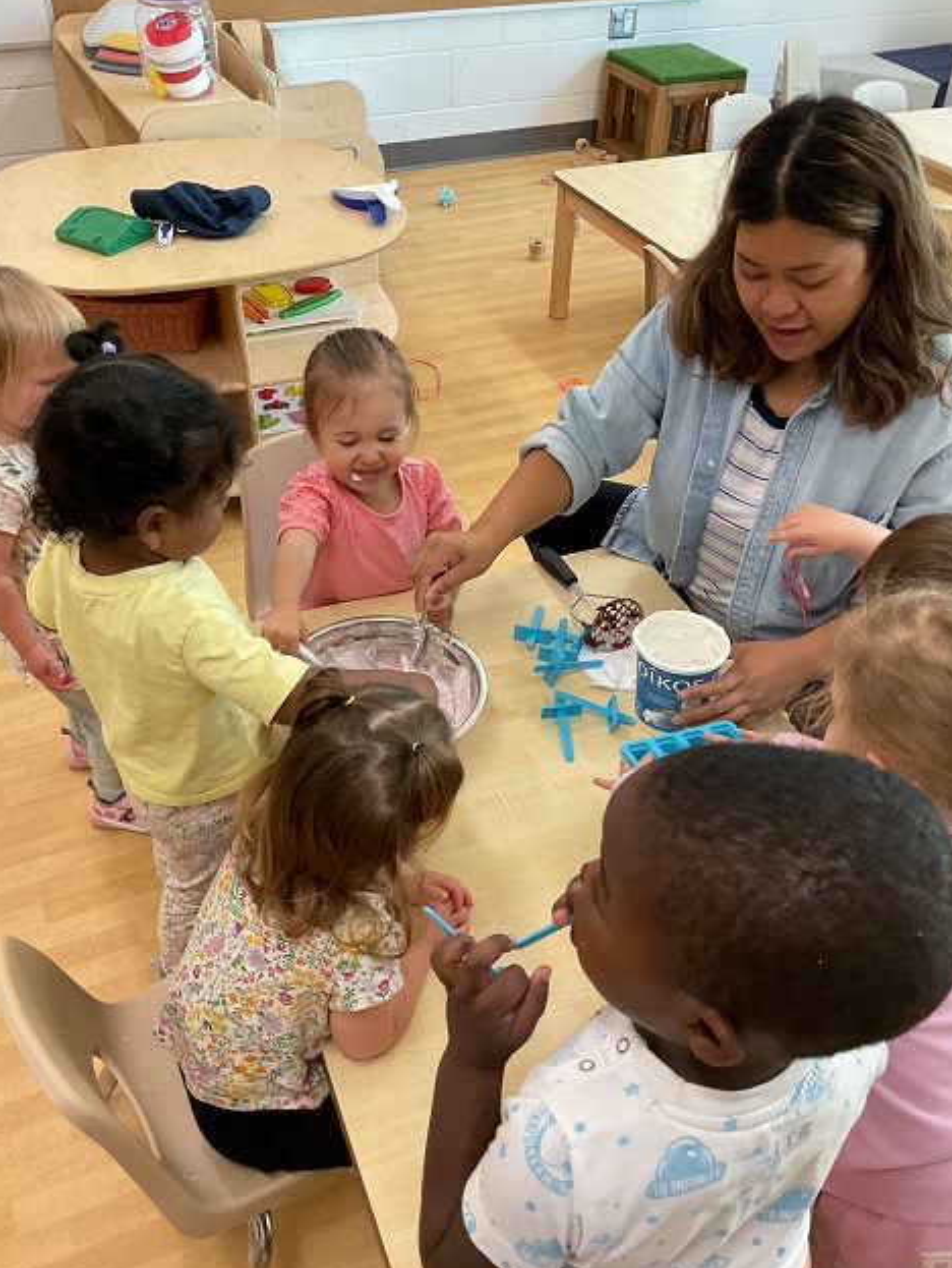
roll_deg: -0.1
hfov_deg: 45.5
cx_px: 464
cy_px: 653
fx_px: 1136
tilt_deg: -40.9
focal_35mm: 31
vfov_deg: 58.3
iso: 160
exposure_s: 1/60
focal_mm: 3
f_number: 1.8
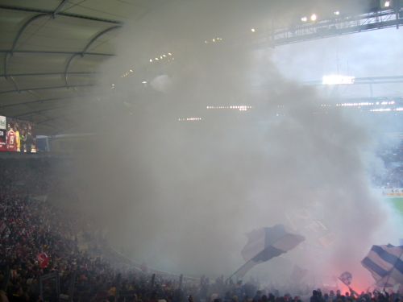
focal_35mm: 35
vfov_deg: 40.7
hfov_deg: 52.6
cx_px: 202
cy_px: 151
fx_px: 407
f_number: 2.8
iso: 80
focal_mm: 5.8
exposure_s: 1/50
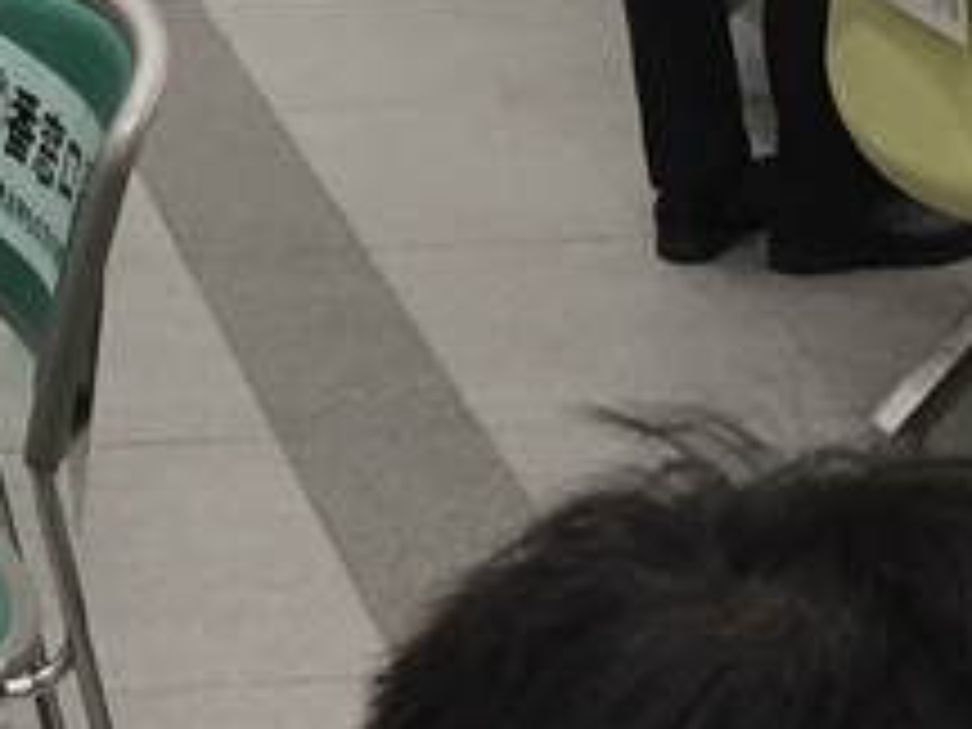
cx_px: 22
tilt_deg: -5.0
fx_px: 4521
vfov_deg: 8.7
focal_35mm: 161
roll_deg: +1.8
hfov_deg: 12.1
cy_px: -688
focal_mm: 4.15
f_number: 2.2
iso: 50
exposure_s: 1/30
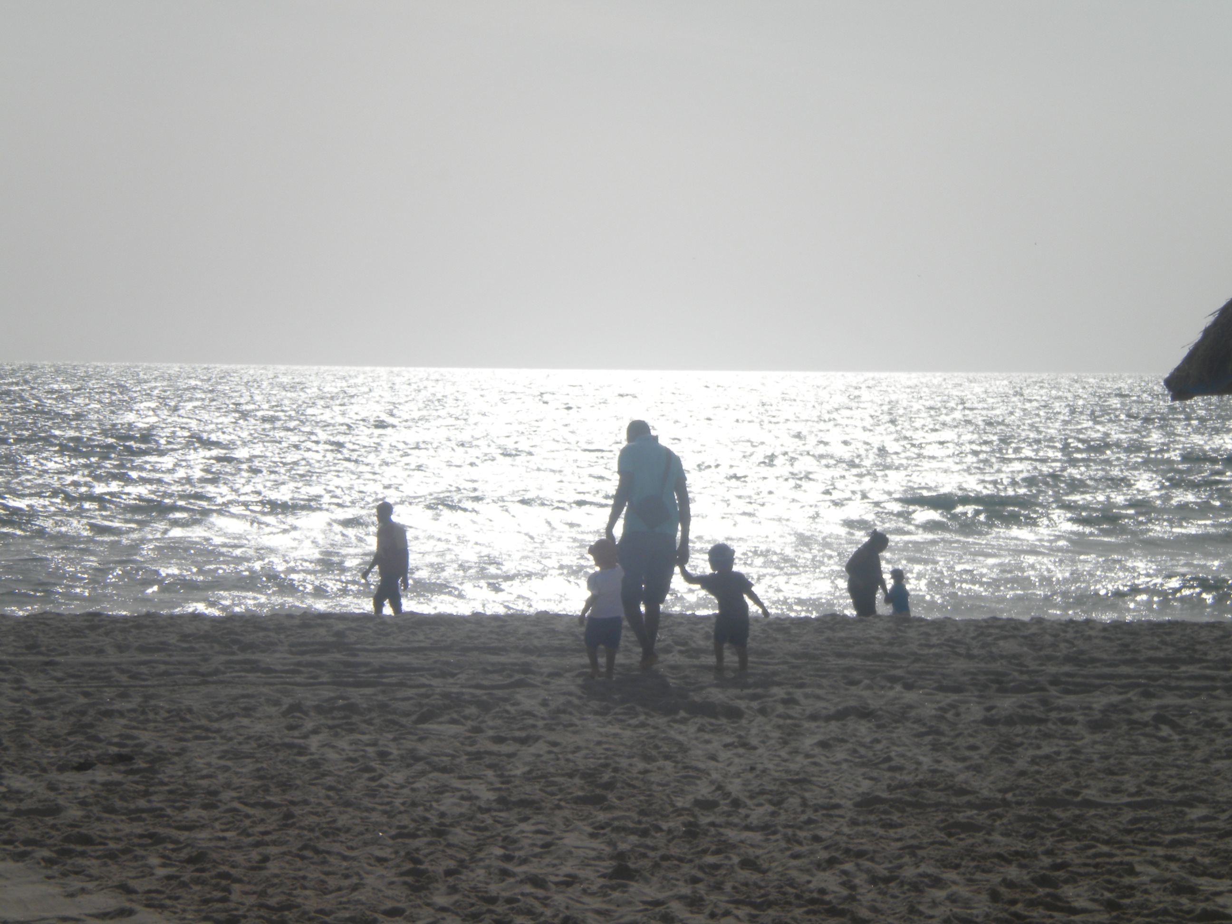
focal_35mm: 105
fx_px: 3737
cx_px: 616
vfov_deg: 14.1
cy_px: 462
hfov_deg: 18.7
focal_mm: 18.9
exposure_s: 1/886
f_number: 8.5
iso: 80
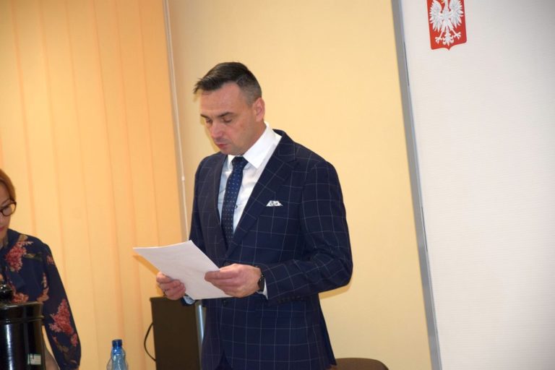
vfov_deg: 8.7
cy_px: 185
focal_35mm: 158
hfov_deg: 13.0
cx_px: 278
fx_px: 2428
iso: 800
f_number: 5.6
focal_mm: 105
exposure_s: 1/100
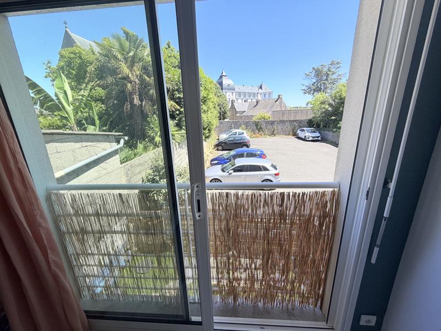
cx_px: 220
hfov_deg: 102.1
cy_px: 166
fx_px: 178
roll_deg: +3.3
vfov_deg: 85.7
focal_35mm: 14
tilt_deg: -14.7
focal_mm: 2.22
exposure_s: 1/502
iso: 50
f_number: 2.2
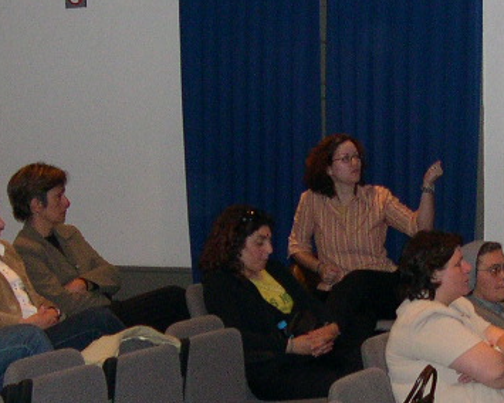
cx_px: 358
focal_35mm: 107
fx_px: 1596
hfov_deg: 17.9
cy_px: 289
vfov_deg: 14.4
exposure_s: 1/60
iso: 384
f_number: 2.8
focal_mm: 8
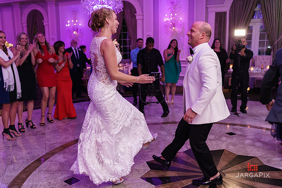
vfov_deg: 37.9
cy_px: 94
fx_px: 274
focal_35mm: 35
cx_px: 141
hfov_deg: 54.4
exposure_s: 1/200
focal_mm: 35
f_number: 2
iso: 1600
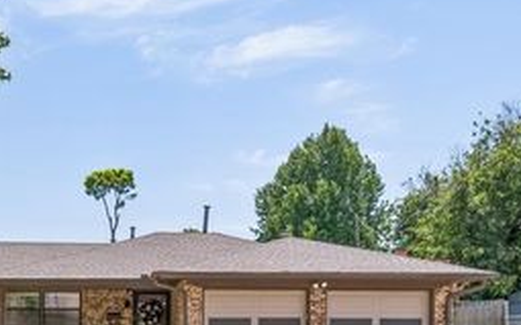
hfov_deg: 32.7
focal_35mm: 60
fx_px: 851
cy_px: 310
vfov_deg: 21.0
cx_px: 80
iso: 200
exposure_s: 1/400
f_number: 8
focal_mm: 20
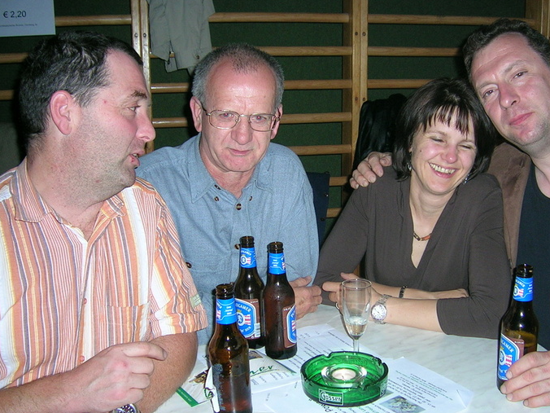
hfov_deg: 45.6
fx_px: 651
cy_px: 217
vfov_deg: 35.1
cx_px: 315
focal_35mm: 41
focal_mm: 5.4
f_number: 2.8
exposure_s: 1/60.1
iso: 72
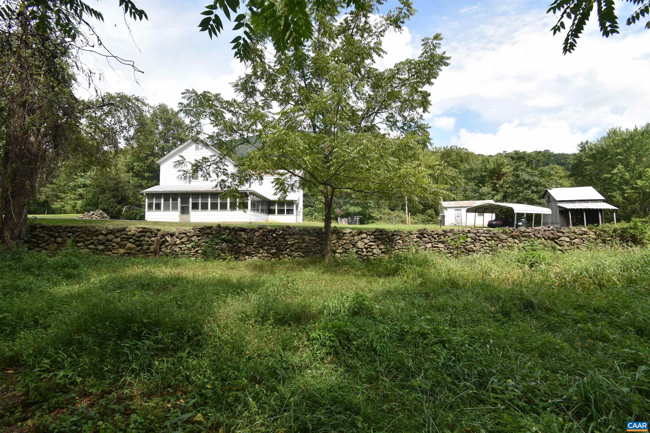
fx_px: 271
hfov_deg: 100.4
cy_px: 216
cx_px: 325
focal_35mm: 15
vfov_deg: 77.3
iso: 180
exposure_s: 1/250
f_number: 8
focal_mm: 10
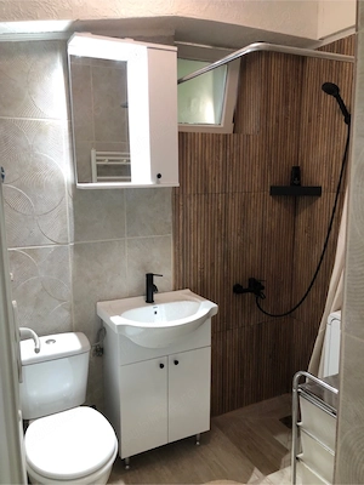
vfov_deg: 63.4
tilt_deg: -8.8
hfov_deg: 49.7
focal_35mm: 28
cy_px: 242
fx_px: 393
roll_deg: +0.4
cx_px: 182
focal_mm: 3.99
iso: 40
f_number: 1.8
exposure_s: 1/17
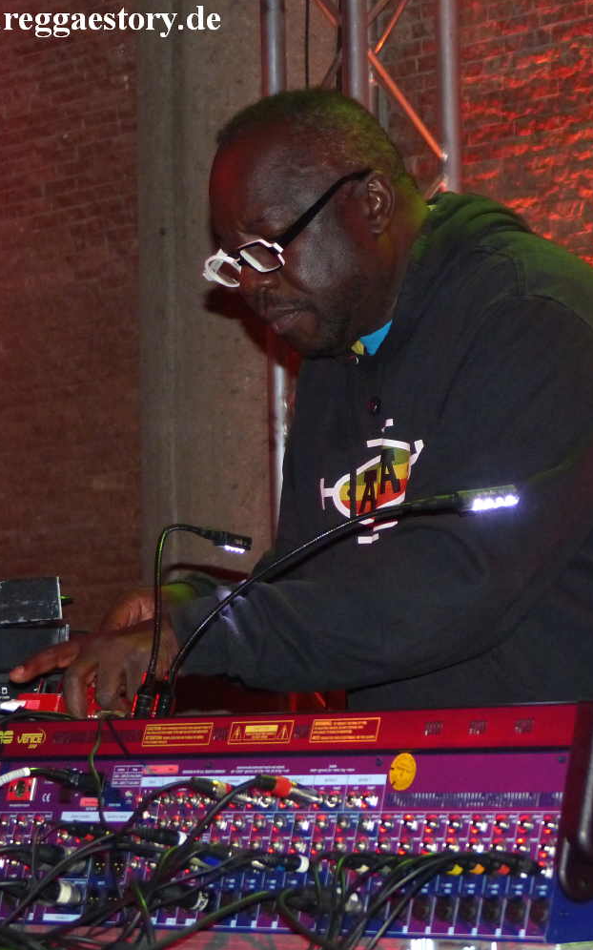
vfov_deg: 20.8
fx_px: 2587
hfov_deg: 13.1
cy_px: 474
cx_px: 260
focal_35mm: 100
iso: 400
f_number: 2.8
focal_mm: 16.9
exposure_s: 1/60
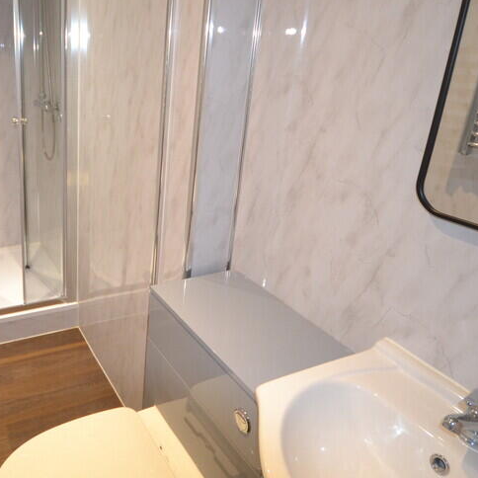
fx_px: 422
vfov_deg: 58.6
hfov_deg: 56.1
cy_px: 191
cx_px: 119
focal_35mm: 27
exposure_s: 1/60
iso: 900
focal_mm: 10
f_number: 4
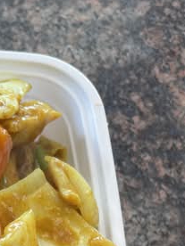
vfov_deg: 25.5
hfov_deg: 19.9
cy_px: 290
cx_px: -42
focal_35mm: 69
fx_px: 492
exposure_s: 1/120
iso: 40
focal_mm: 4.2
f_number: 1.6
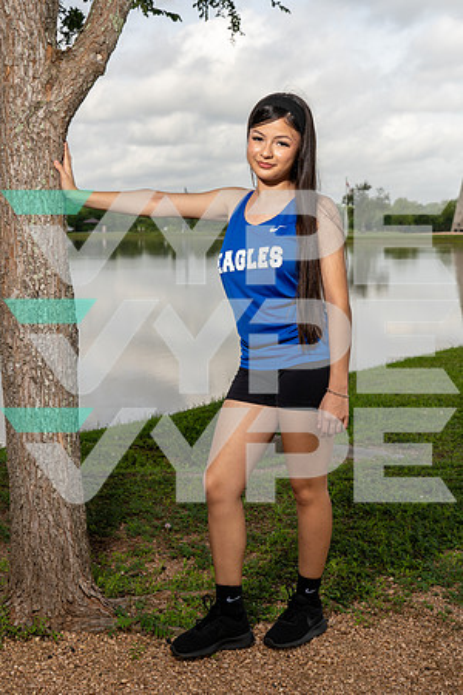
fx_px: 945
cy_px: 348
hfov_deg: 27.5
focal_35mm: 49
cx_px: 232
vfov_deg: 40.3
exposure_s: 1/250
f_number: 8
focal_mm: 49
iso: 100
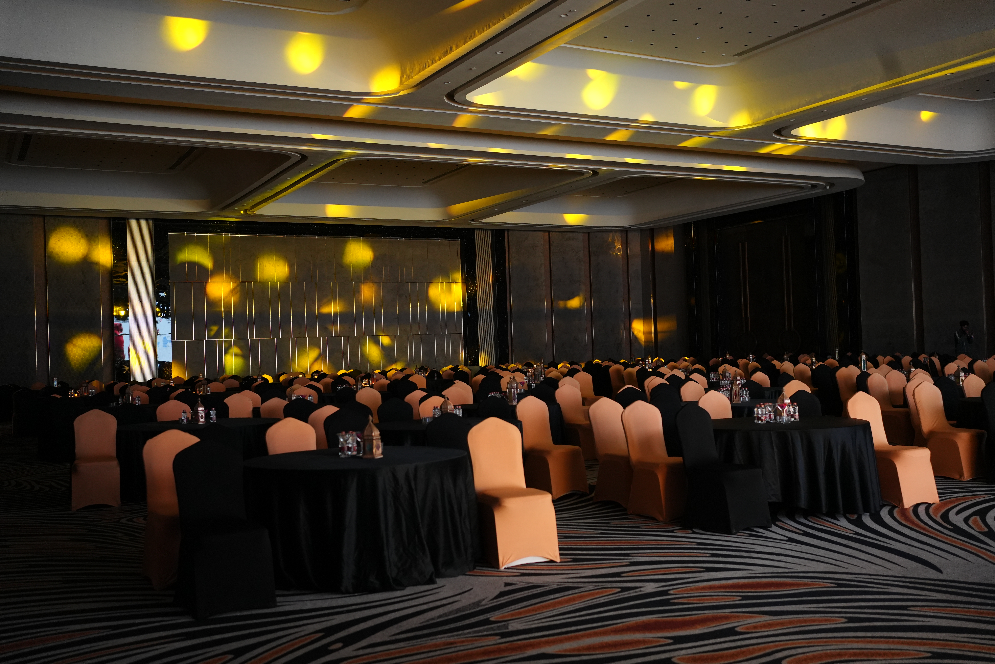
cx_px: 498
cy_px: 332
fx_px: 967
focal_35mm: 35
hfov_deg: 54.4
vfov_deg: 37.9
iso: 2000
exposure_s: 1/100
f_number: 2.8
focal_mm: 35
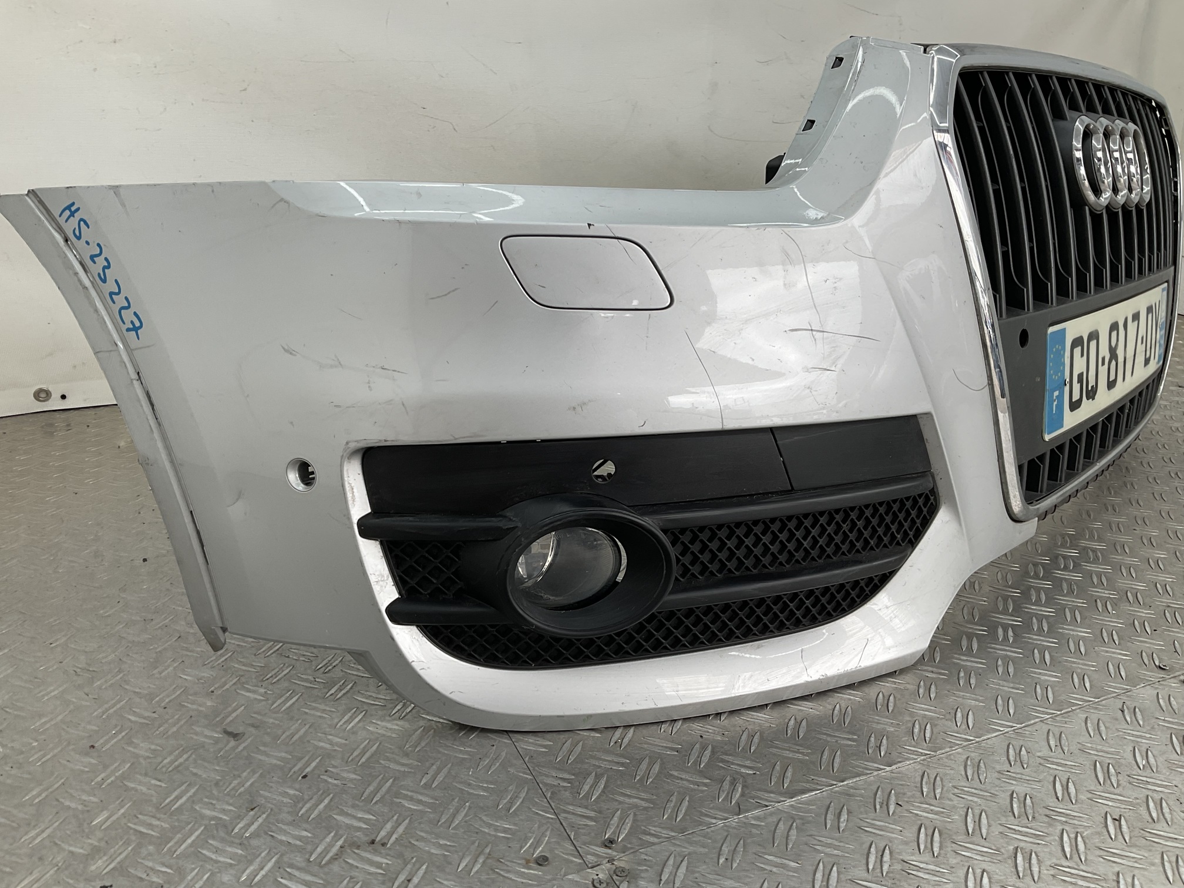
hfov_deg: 61.7
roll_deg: -2.6
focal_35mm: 29
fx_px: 992
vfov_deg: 48.2
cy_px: 444
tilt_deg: -21.1
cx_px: 592
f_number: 1.8
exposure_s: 1/157
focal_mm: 3
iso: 16
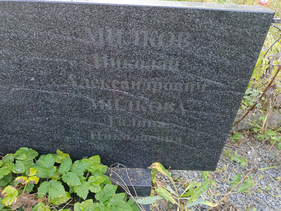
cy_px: 106
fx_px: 203
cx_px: 140
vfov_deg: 54.9
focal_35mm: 25
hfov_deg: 69.4
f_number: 1.69
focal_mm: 4.76
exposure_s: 1/50
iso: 228
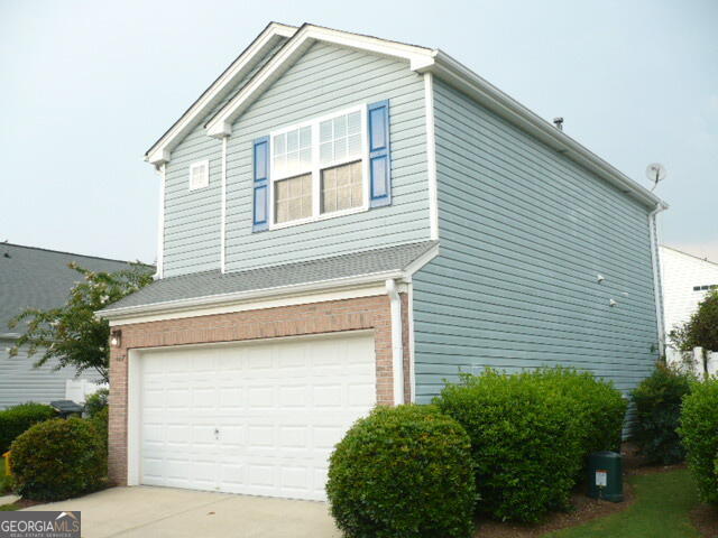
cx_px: 359
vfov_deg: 40.7
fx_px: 726
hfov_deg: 52.6
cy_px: 269
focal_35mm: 35
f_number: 2.8
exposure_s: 1/160
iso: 100
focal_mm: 5.8
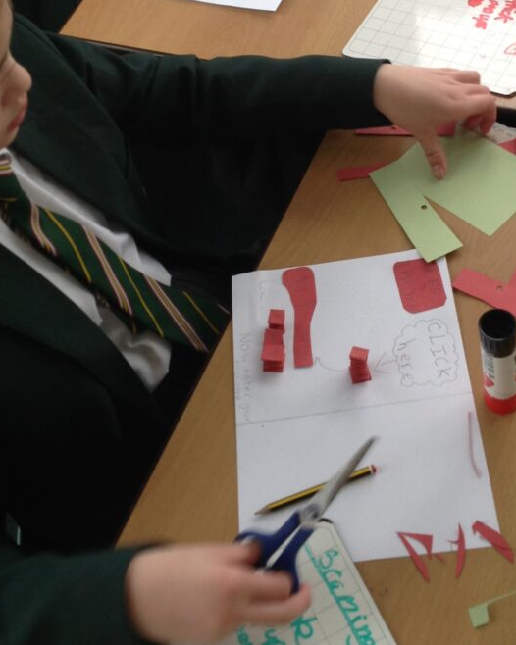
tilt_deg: -49.0
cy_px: 186
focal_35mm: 63
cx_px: 280
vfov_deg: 29.7
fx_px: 1203
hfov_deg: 24.2
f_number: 2.4
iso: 64
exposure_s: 1/15
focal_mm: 4.28
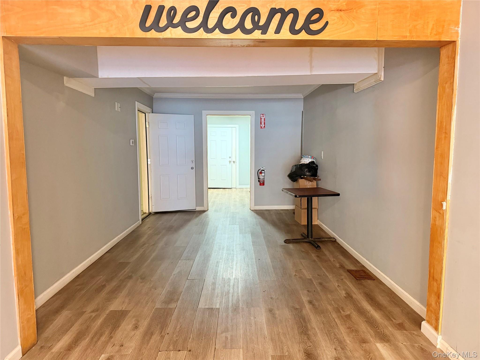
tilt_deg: -5.4
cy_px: 180
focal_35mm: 24
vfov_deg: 56.8
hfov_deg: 71.6
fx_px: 333
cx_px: 240
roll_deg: +0.9
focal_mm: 6.76
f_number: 1.78
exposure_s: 1/60
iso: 500
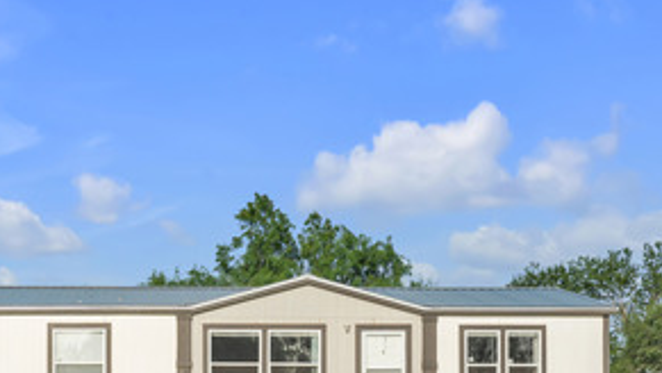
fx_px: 1470
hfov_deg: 24.8
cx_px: 100
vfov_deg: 14.3
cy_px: 367
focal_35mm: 84
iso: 160
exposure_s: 1/25
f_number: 8
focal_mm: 36.3
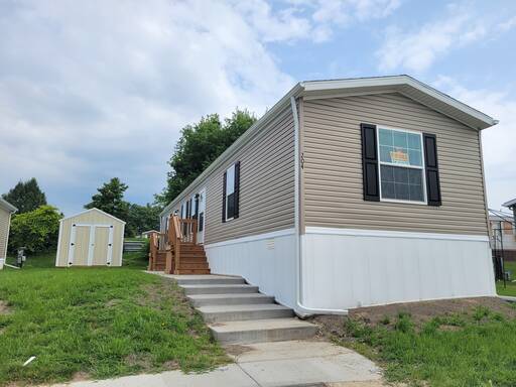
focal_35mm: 26
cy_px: 194
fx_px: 388
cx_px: 258
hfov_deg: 67.3
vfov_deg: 53.1
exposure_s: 1/3018
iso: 40
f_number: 1.8
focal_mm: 5.4
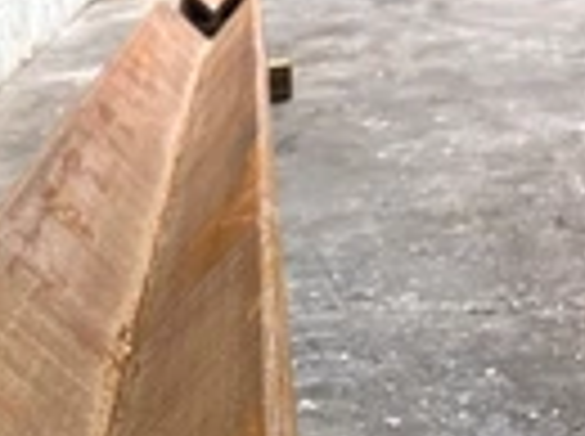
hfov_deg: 25.7
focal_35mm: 74
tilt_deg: -30.0
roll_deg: +5.2
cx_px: 81
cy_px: 643
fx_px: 1248
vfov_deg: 17.9
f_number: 1.78
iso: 800
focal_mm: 6.86
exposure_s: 1/60
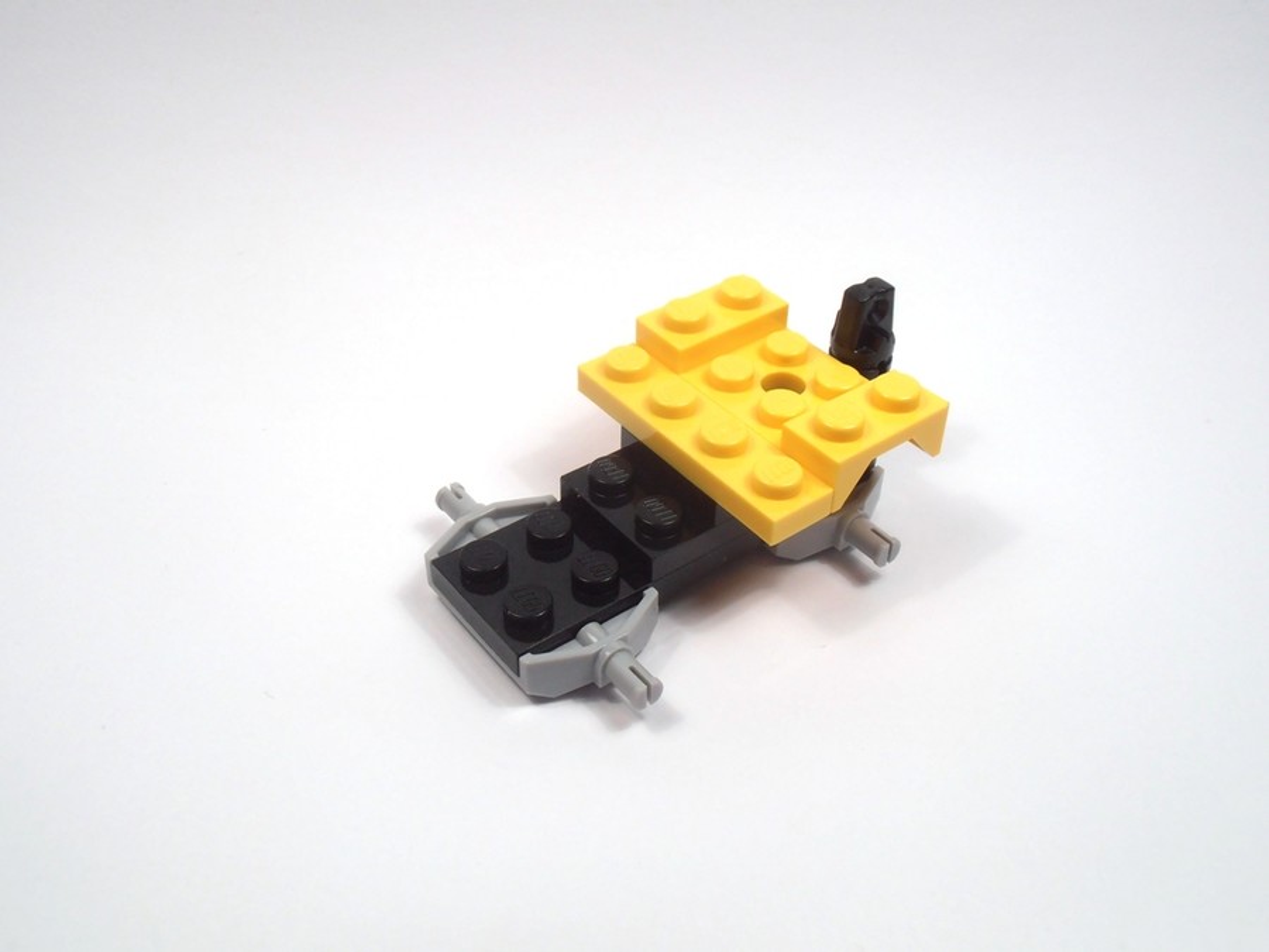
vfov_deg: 38.7
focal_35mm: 37
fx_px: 1356
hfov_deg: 50.1
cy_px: 476
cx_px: 634
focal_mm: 6.61
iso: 80
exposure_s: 1/125
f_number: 3.9
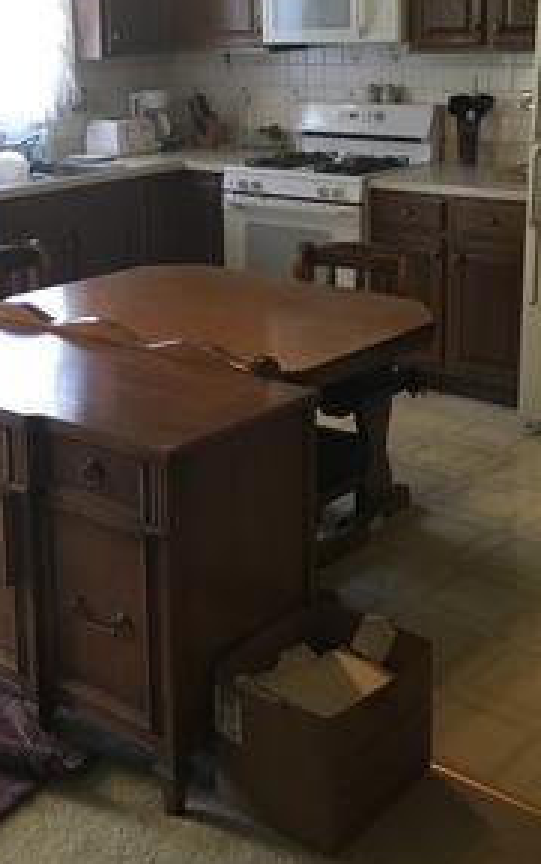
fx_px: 1201
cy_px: 254
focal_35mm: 51
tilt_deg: -10.8
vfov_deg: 38.9
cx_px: 123
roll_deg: +0.8
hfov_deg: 25.0
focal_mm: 4.15
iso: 200
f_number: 2.2
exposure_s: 1/30
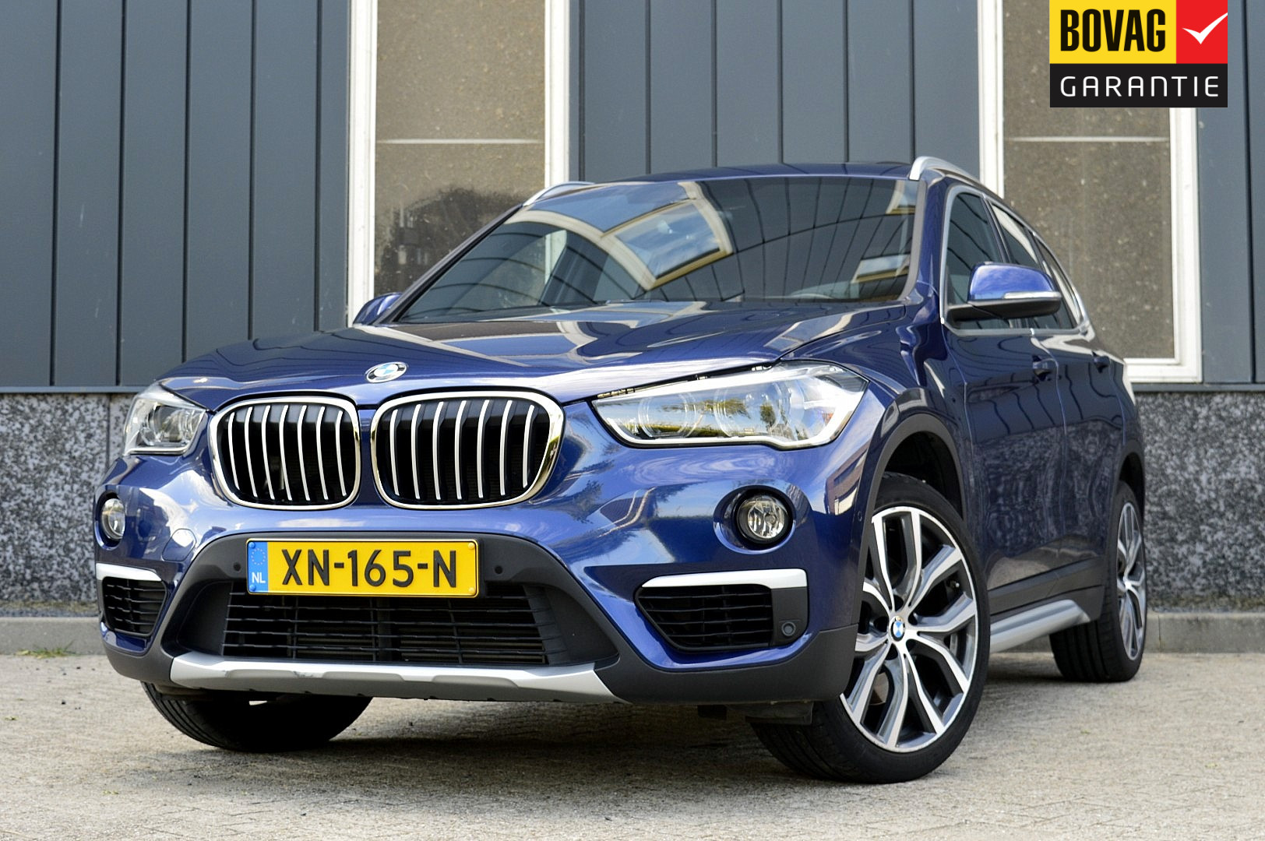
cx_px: 632
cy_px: 420
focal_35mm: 60
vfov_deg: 22.6
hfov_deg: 33.4
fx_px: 2107
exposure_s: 1/80
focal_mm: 40
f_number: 8
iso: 400
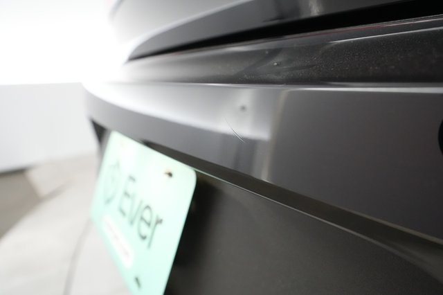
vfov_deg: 53.1
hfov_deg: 73.8
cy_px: 148
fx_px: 295
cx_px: 222
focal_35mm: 24
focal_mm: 24
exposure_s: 1/200
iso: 10000
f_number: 5
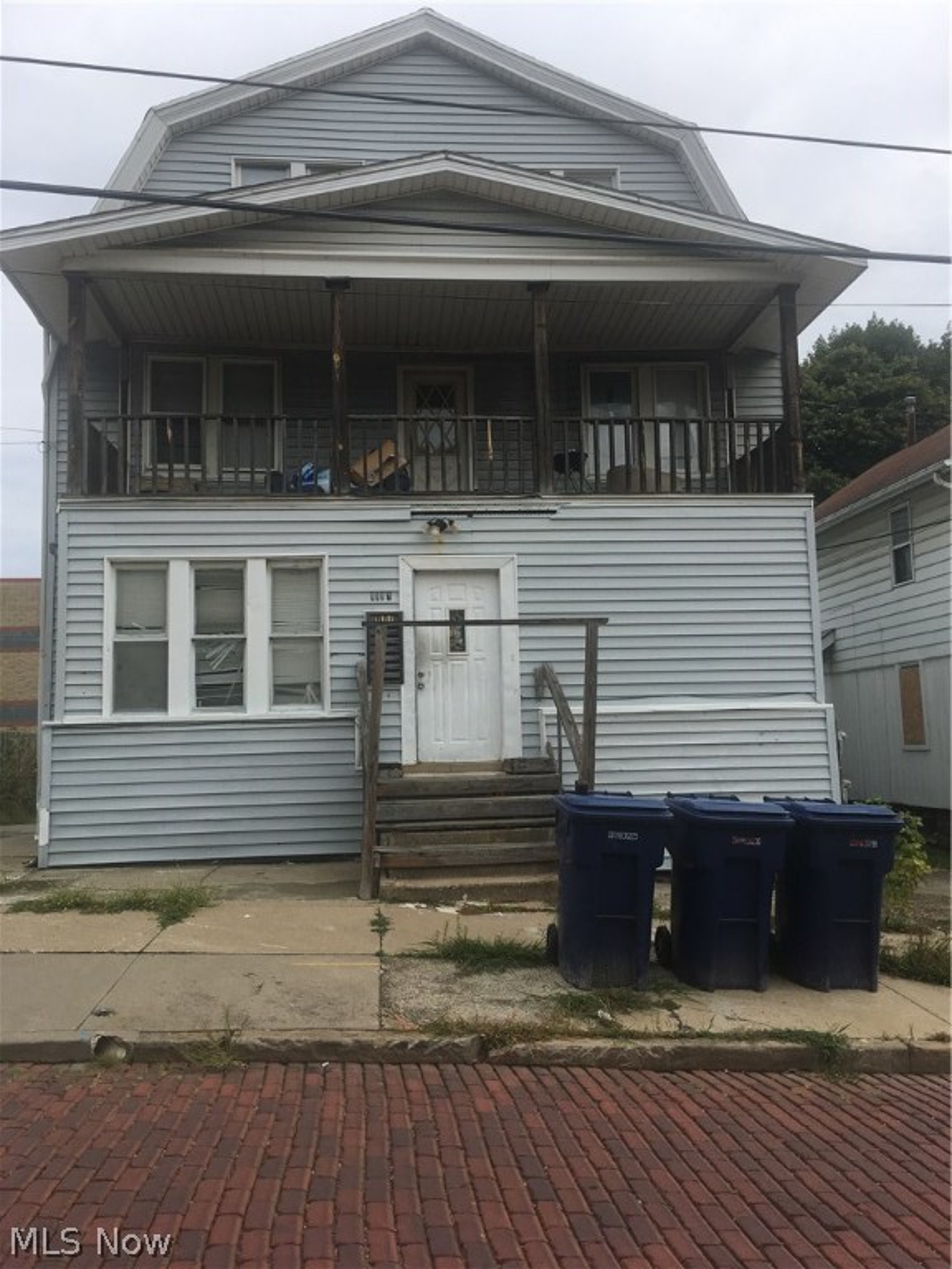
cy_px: 634
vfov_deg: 61.7
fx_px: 1063
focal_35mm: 29
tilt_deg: +6.4
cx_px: 476
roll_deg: +0.5
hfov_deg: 48.2
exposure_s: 1/874
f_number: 2.2
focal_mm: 4.15
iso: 25
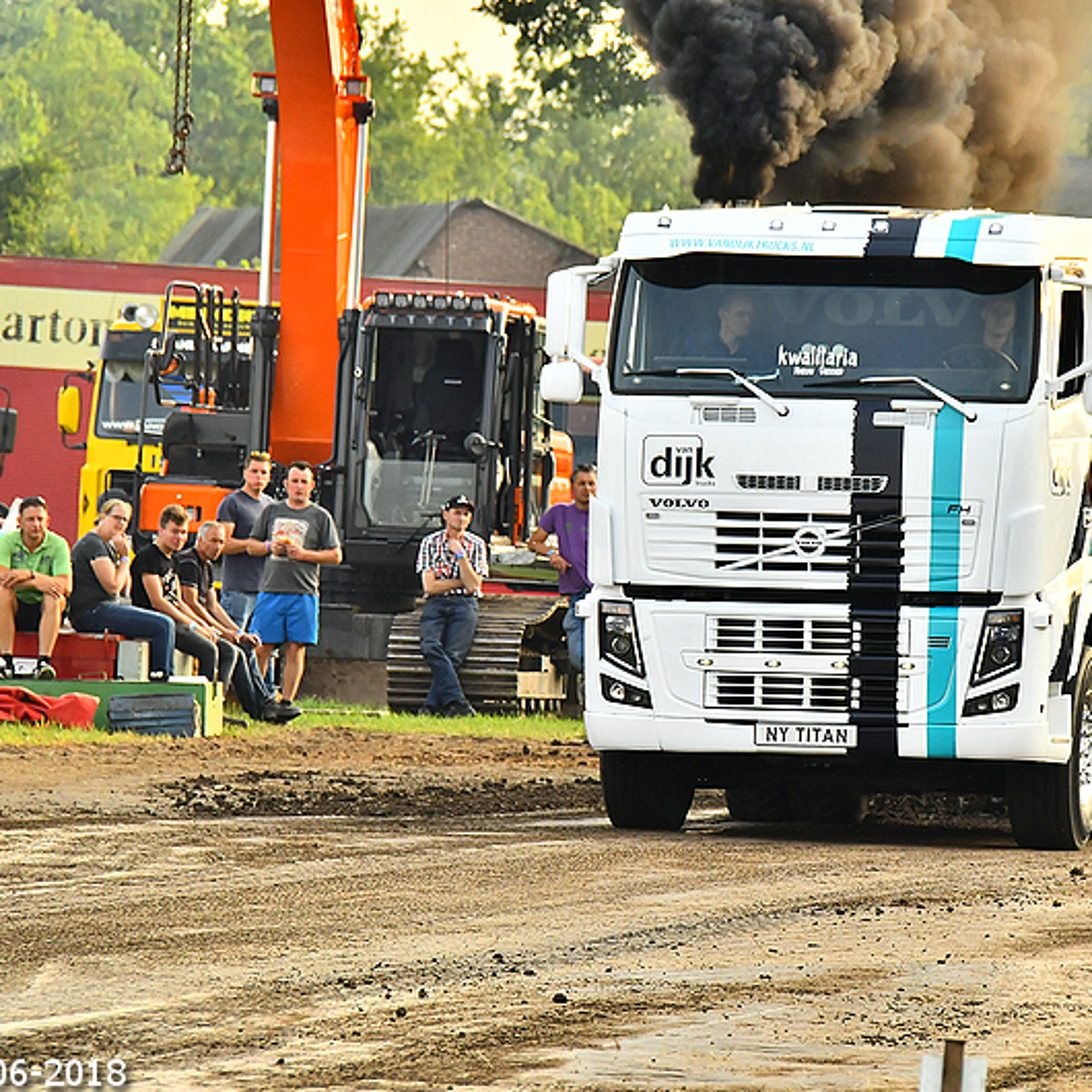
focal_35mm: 481
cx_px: 744
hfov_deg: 3.6
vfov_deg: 3.6
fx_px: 17167
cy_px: 545
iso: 640
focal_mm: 250
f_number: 9
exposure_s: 1/400
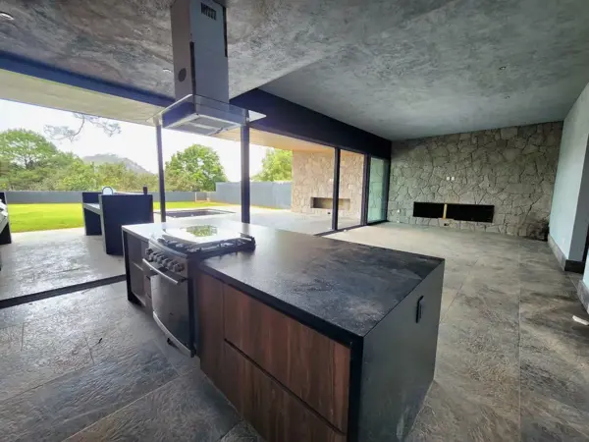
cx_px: 294
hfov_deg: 106.2
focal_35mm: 13
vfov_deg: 89.9
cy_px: 221
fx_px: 221
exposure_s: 1/60.2
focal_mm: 2.2
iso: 64
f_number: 2.2
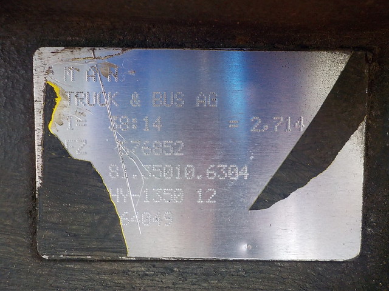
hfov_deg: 60.0
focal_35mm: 30
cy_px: 146
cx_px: 194
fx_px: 337
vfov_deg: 46.8
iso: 250
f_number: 3.3
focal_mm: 4.1
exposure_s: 1/30
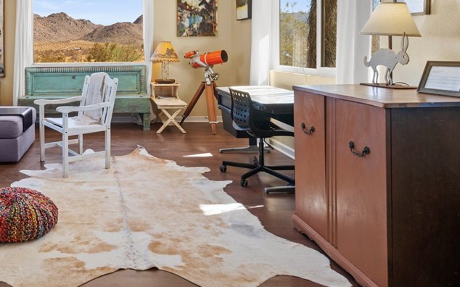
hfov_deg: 59.8
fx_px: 361
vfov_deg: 41.4
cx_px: 92
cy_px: 54
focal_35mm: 29
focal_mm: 17.5
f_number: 8
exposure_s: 1/20
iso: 400
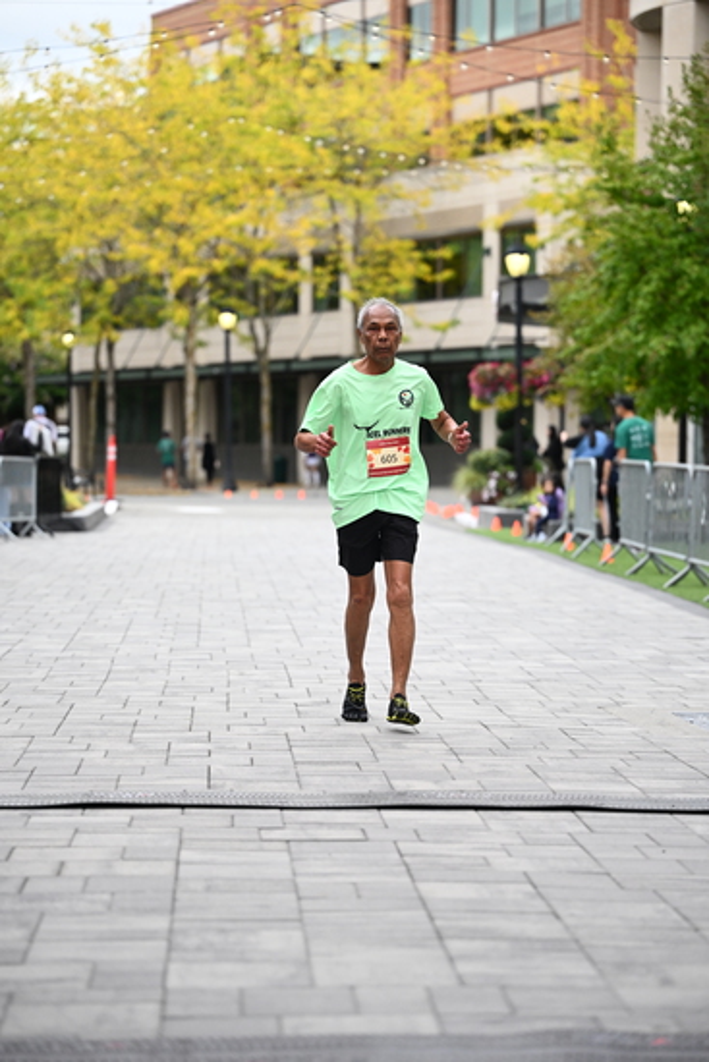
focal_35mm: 102
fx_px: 3011
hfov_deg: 13.4
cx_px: 354
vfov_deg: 20.0
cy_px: 531
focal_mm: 102
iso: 1600
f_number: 2.8
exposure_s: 1/5000
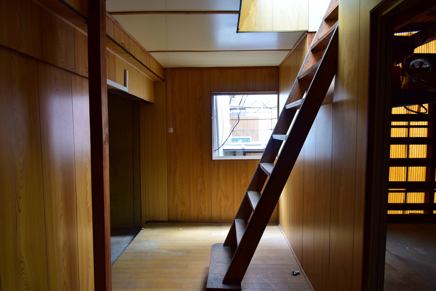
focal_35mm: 21
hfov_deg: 81.2
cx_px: 218
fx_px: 254
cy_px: 146
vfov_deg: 59.5
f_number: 6.7
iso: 100
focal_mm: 14
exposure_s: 1/1.5
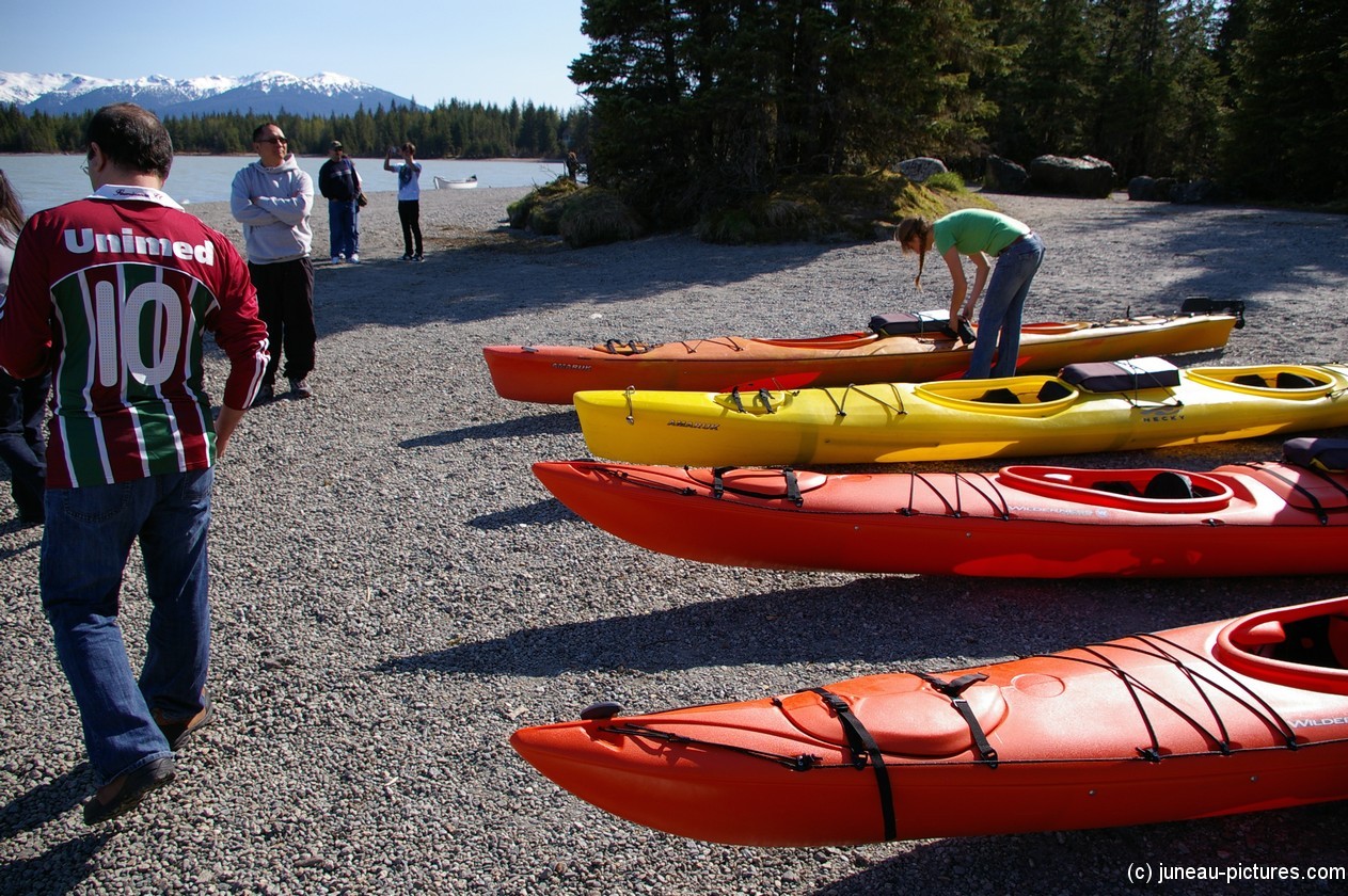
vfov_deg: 47.9
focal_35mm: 27
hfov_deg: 67.4
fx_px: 1010
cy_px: 448
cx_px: 674
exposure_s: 1/500
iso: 200
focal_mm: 18
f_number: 8
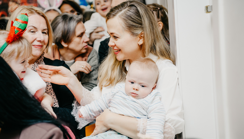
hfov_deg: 27.6
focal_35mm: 76
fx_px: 496
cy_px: 85
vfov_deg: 15.9
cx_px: 116
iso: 250
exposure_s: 1/160
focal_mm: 70
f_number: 4
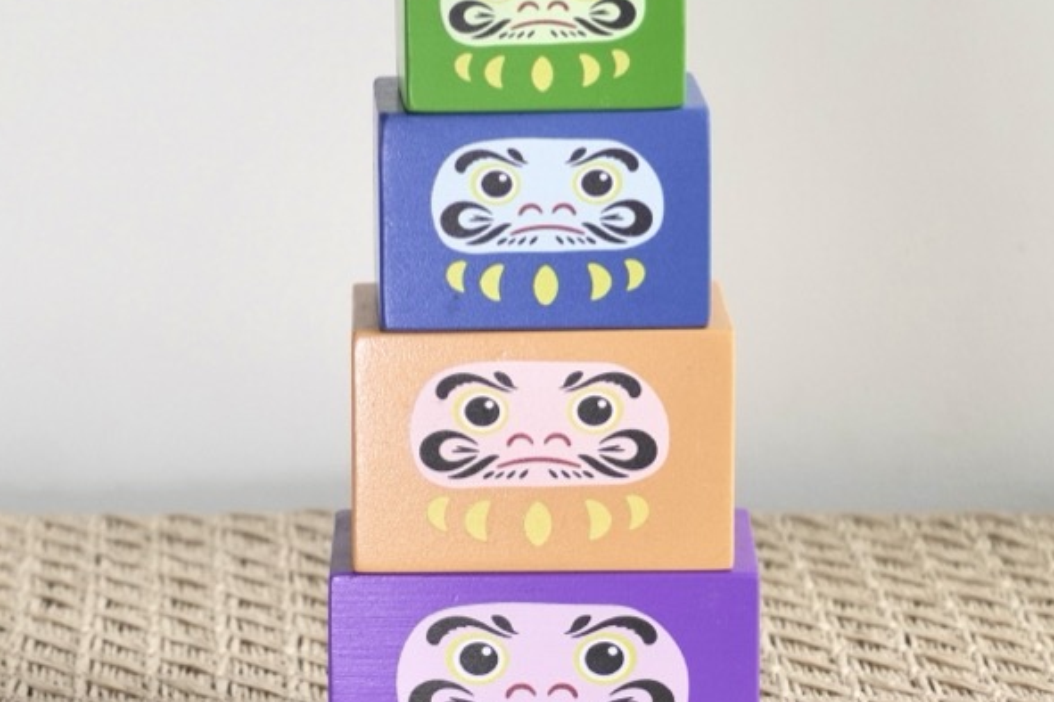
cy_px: 149
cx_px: 551
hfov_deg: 11.8
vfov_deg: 7.9
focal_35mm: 174
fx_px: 5099
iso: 500
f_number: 5.6
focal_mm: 49
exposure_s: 1/200
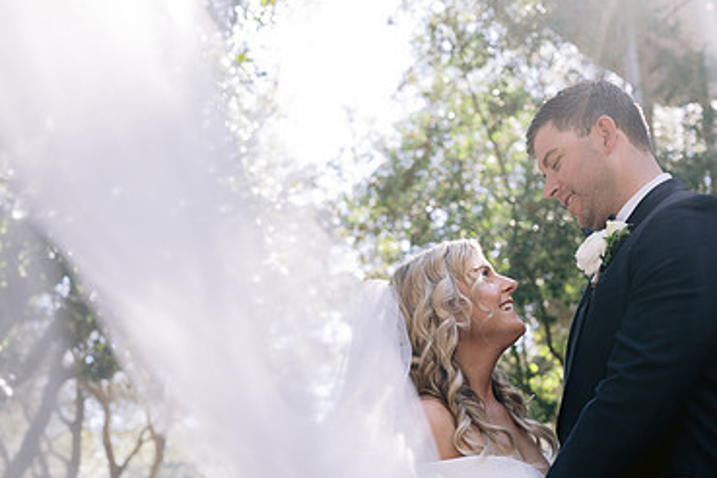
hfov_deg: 36.2
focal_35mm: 55
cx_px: 400
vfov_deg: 24.4
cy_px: 349
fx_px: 1095
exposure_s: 1/320
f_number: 2.8
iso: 200
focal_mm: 35
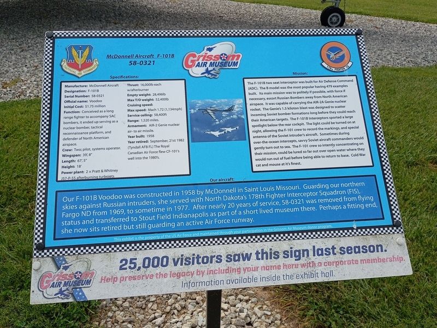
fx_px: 366
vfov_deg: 48.2
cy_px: 164
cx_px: 218
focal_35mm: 29
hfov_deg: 61.7
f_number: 1.8
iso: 105
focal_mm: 4.27
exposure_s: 1/1307
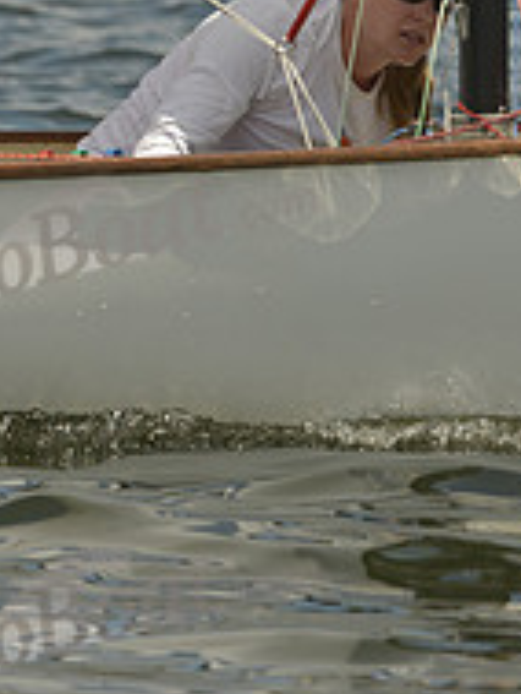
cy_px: 112
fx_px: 15375
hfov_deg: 1.9
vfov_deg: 2.6
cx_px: -385
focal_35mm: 767
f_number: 8
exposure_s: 1/1250
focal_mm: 260
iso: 200
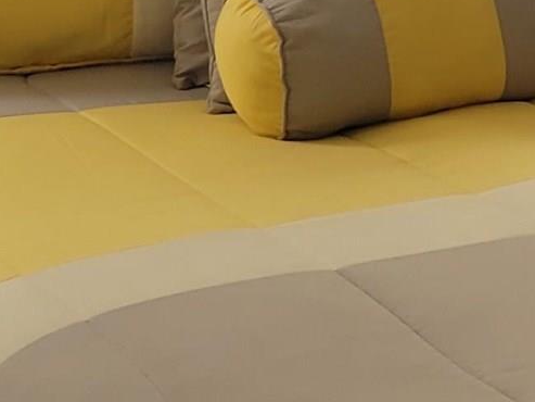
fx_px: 2504
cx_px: 588
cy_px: -328
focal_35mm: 162
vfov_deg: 8.8
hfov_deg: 12.0
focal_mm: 5.4
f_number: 1.8
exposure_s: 1/120
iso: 64
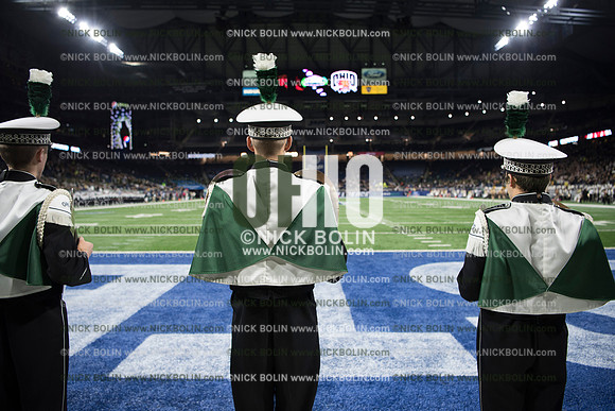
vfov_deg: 53.2
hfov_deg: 73.7
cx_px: 308
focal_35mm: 24
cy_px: 206
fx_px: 410
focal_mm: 24
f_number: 2.8
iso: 1250
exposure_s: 1/800
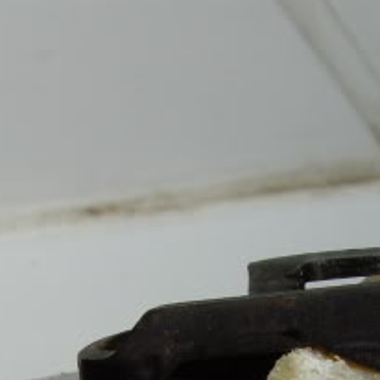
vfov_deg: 10.2
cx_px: -28
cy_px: 522
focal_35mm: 167
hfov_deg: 10.4
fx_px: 2074
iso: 50
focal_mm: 6.2
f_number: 4.3
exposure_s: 1/40
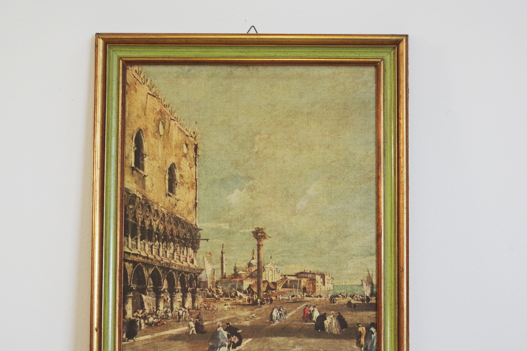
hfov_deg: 28.1
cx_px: 239
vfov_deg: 18.9
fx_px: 1054
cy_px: 178
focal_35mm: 72
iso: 800
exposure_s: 1/125
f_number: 4
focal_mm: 30.63
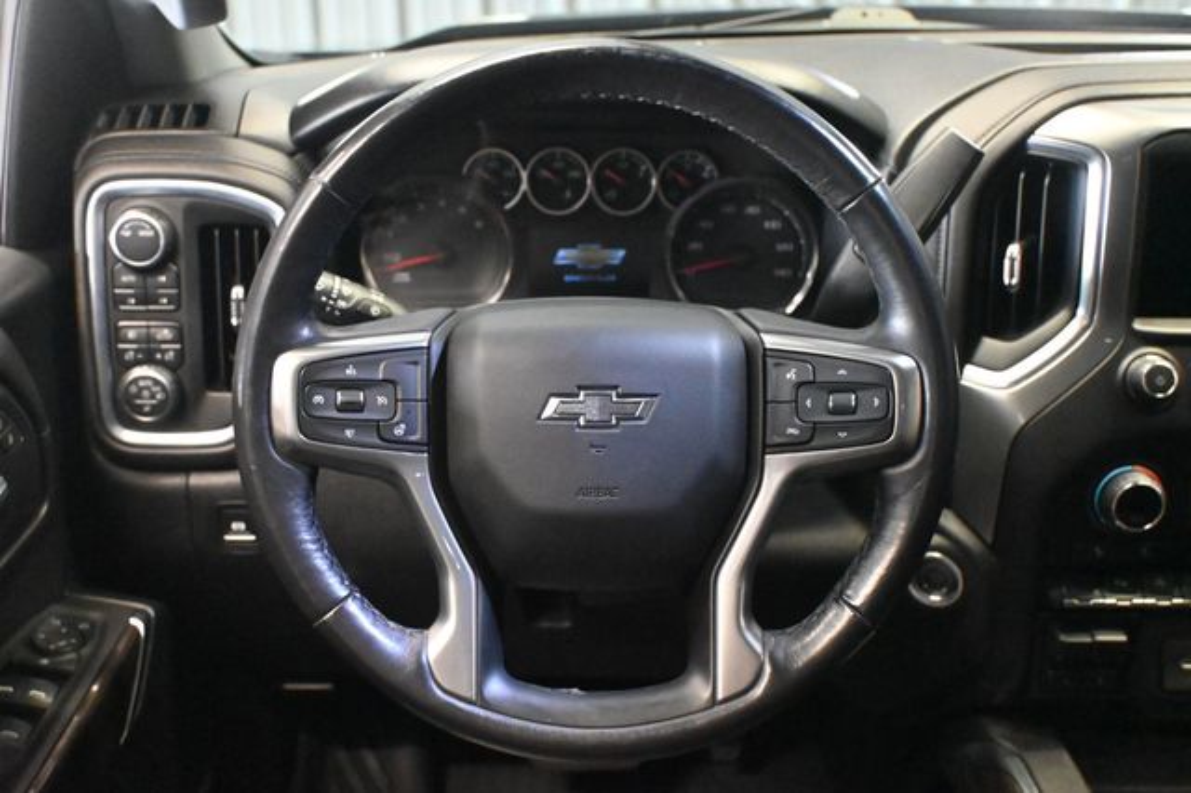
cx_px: 596
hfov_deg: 51.3
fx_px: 1240
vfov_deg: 35.5
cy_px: 396
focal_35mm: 38
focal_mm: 25
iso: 12800
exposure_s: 1/60
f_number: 4.2
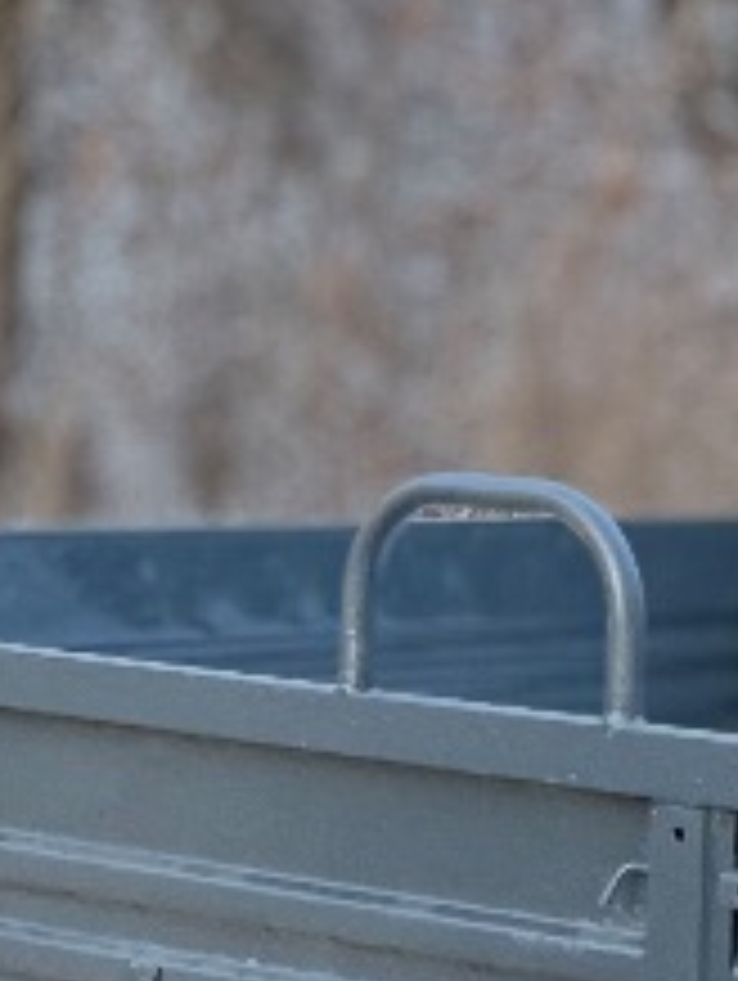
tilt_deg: -2.9
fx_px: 3461
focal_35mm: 122
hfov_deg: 11.6
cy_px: 490
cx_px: 1143
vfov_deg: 16.1
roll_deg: +0.3
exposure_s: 1/60
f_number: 1.5
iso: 400
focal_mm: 5.7
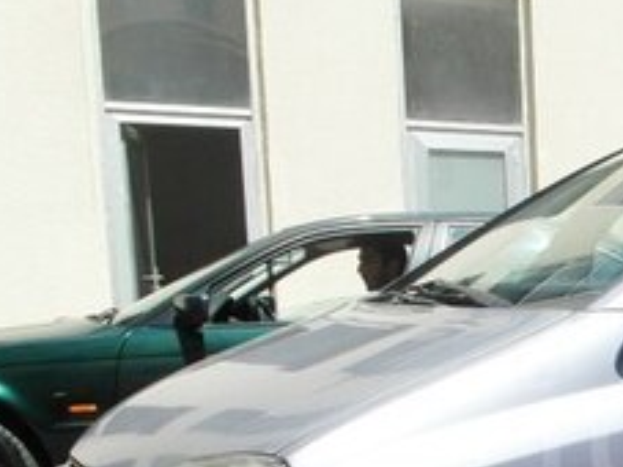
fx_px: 1205
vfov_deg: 21.3
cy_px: 446
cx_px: 801
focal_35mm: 67
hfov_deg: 25.2
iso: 100
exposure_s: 1/750
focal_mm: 4.1
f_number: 4
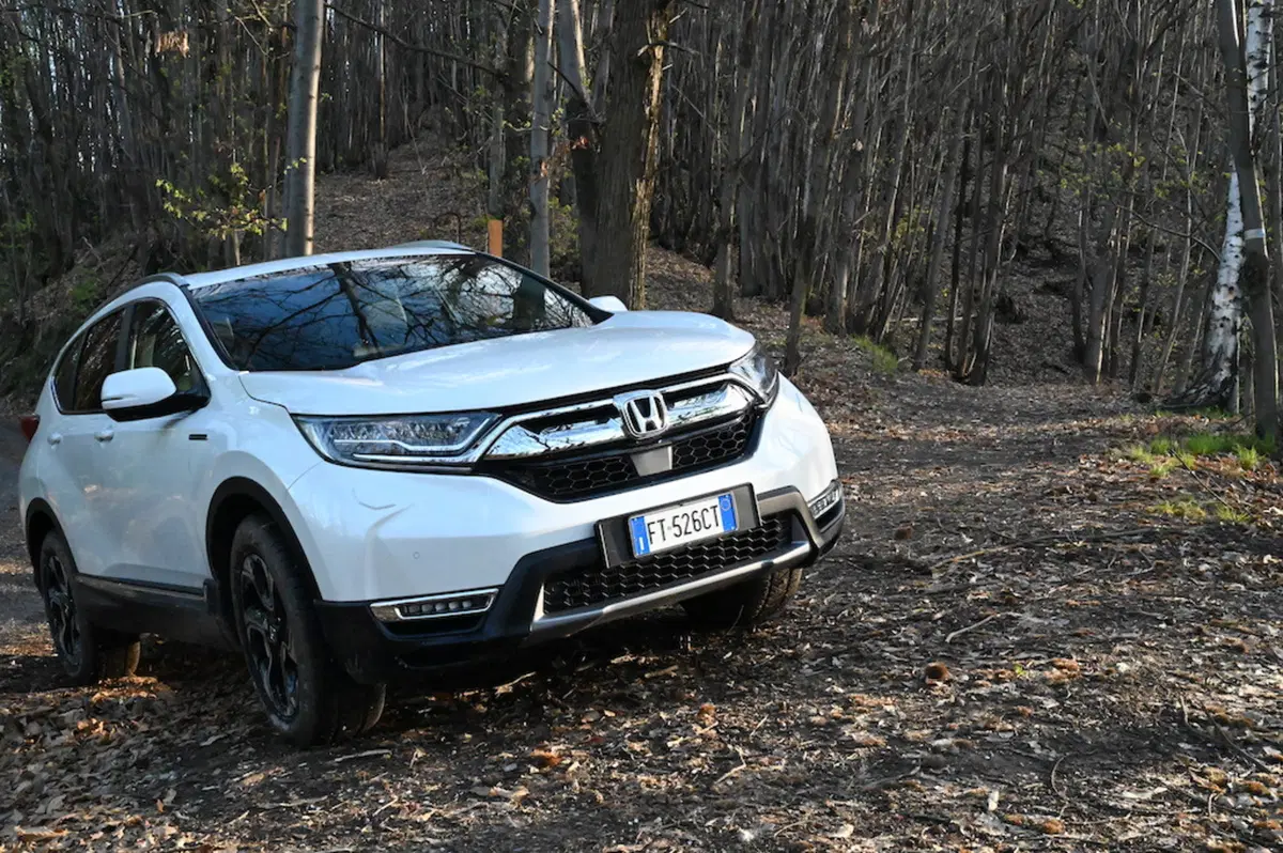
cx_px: 642
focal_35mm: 41
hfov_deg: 47.4
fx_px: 1460
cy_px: 426
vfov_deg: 32.6
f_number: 18
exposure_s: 1/800
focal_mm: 41
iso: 25600
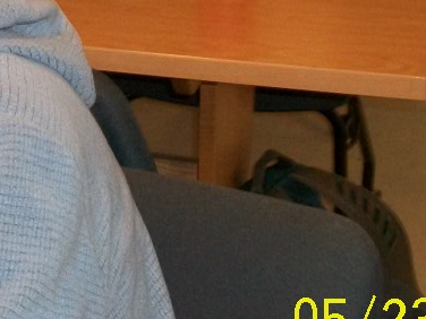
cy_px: -107
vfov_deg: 13.1
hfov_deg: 17.3
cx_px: -67
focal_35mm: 109
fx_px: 1341
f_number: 2.9
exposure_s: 1/30
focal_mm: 5.7
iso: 160
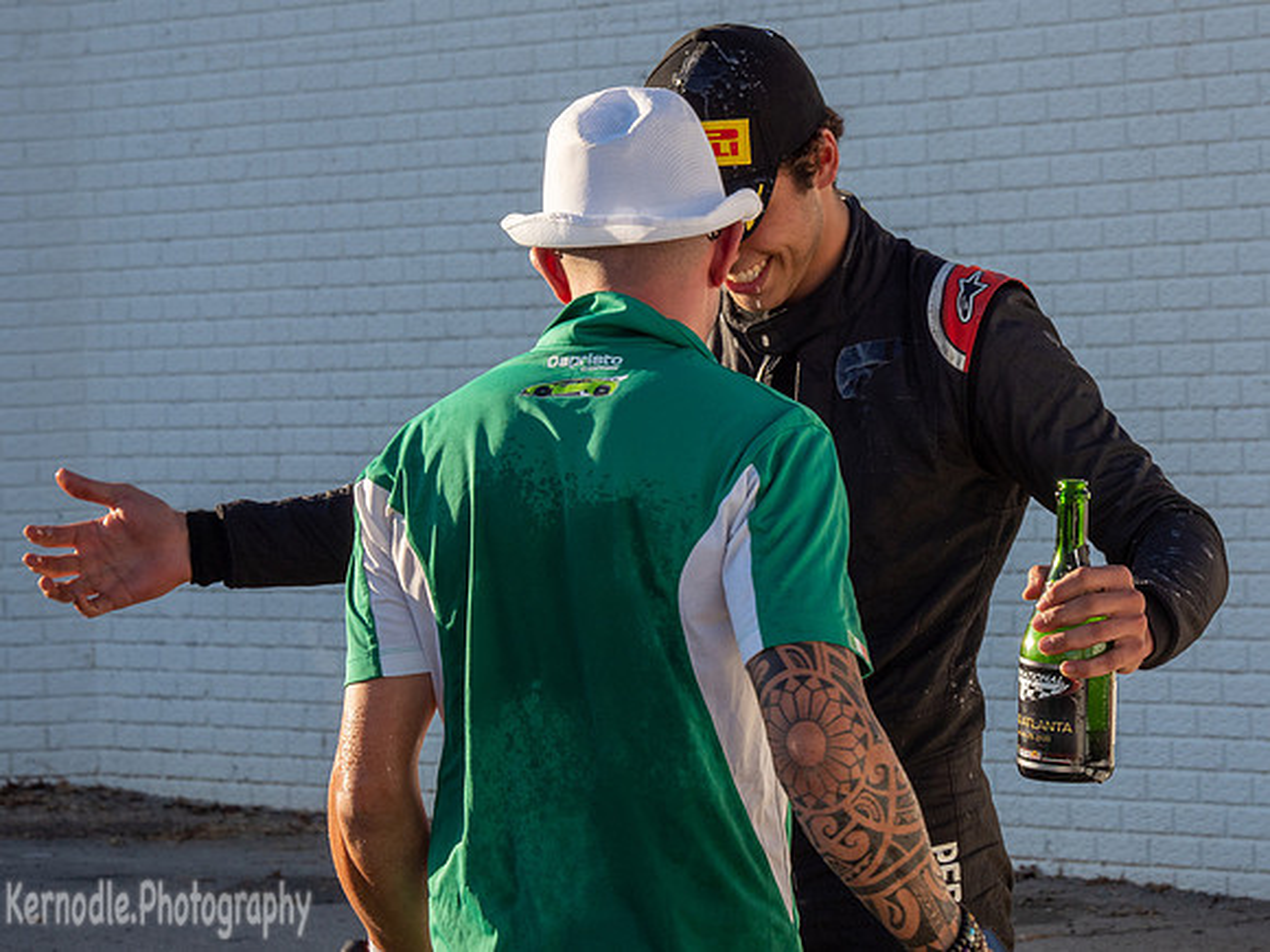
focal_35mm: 229
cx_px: 791
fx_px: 8410
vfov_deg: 6.5
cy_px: 359
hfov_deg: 8.6
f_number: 11
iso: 200
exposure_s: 1/160
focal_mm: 92
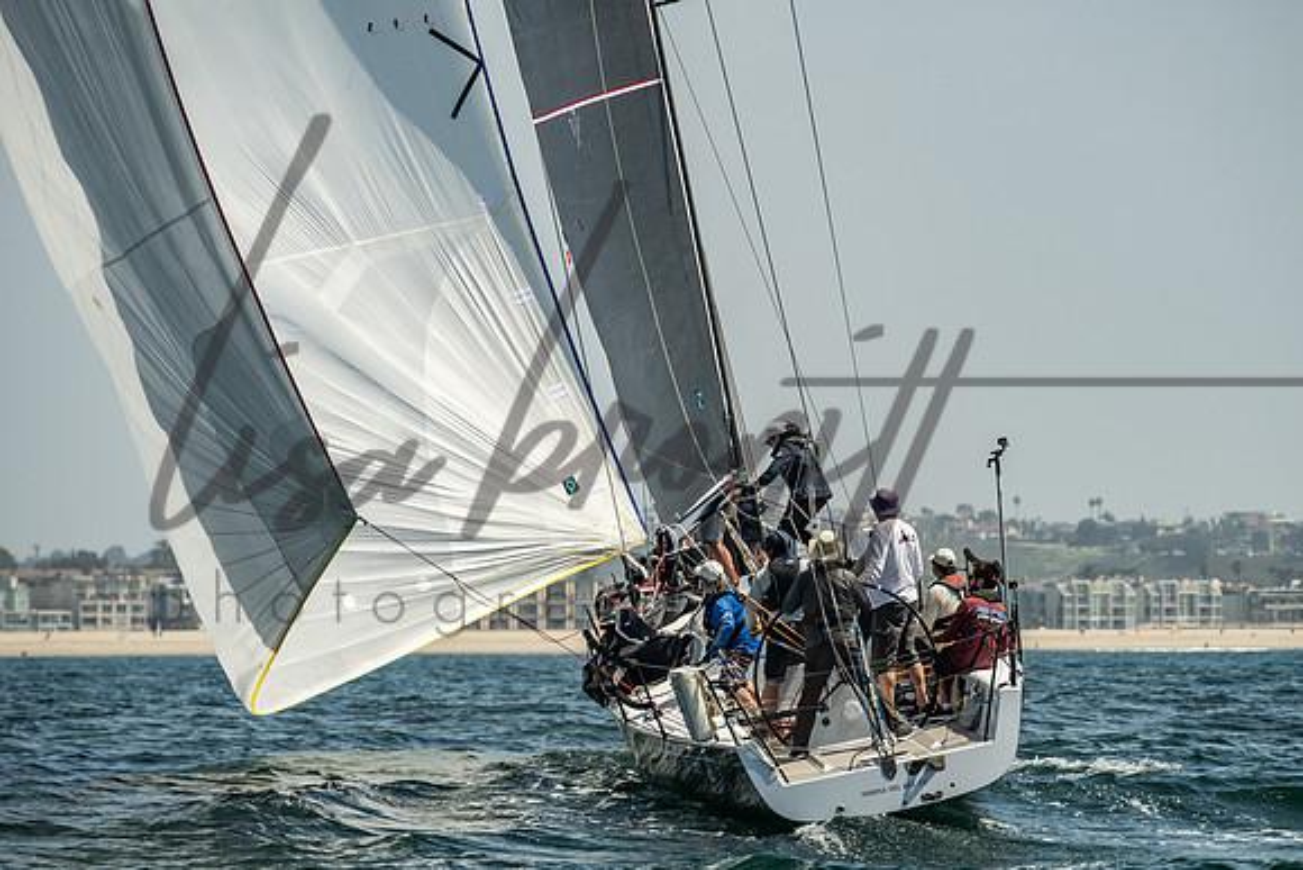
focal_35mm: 281
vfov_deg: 4.9
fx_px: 10157
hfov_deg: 7.3
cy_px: 486
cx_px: 716
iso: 320
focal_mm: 200
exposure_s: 1/1250
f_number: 6.3
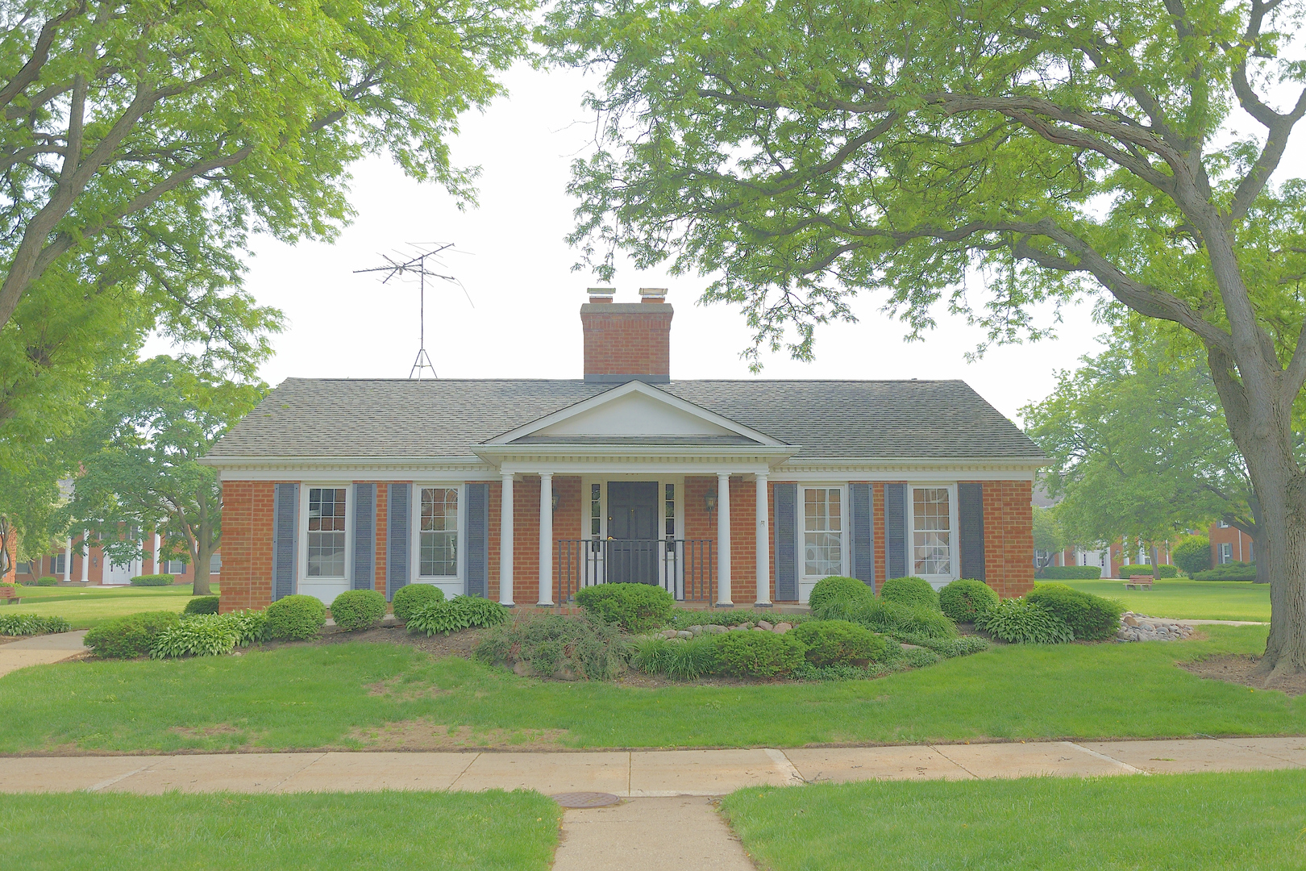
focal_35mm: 33
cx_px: 653
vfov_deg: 40.0
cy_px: 436
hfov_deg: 57.2
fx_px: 1197
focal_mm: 22
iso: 400
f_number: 4.5
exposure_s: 1/1000
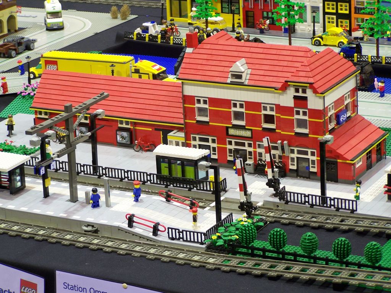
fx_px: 1446
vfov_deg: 11.6
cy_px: 146
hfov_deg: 15.4
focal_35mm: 128
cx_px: 196
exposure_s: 1/4
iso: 80
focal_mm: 21.2
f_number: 3.2
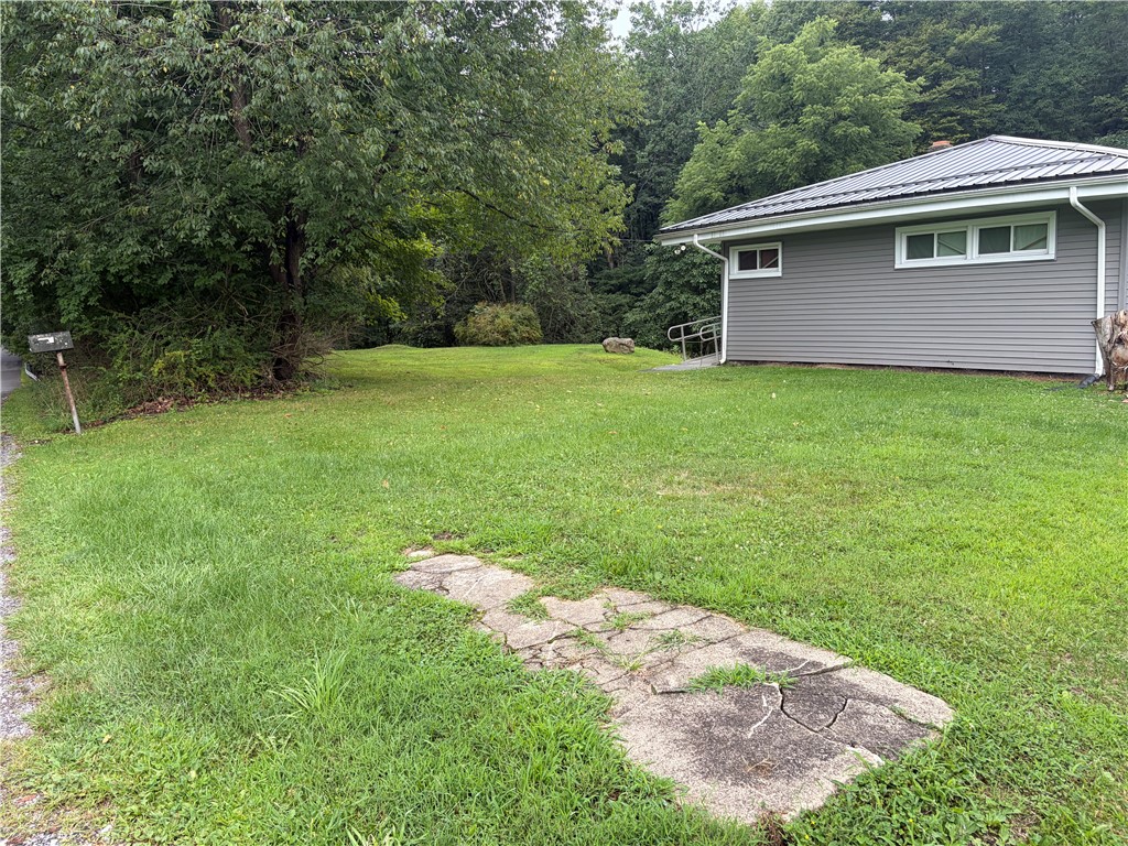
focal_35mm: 26
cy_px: 423
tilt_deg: -7.5
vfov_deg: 53.1
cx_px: 564
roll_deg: +2.1
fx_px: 847
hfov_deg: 67.3
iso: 50
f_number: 1.6
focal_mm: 5.96
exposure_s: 1/438
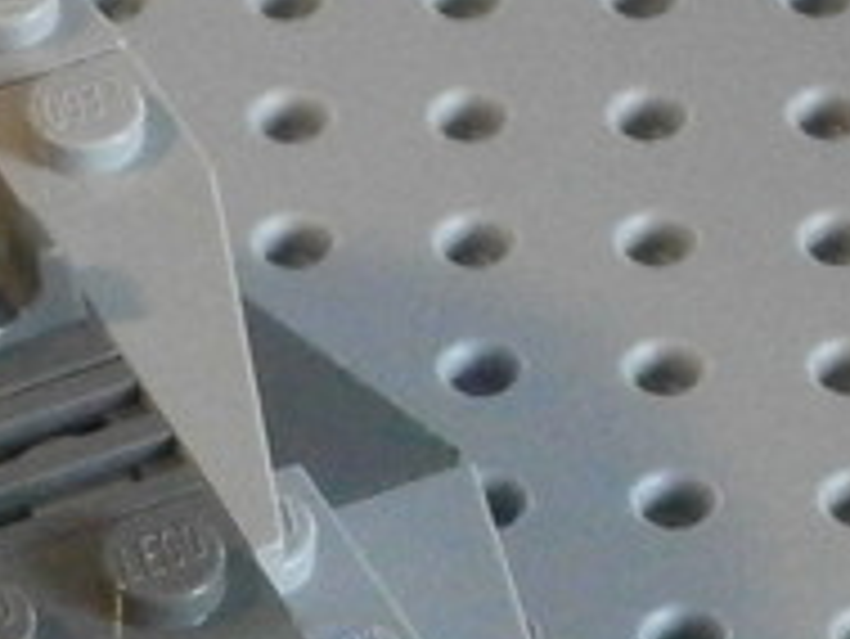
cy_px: 704
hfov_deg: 5.7
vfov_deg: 4.3
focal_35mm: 347
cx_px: 94
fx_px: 8526
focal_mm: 13
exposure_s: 1/100
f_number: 4.4
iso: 800
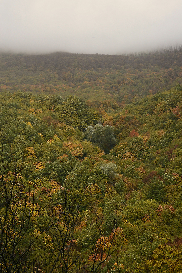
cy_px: 136
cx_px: 91
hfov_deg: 24.6
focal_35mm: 55
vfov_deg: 36.2
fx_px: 417
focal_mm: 55
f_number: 13
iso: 640
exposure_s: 1/60
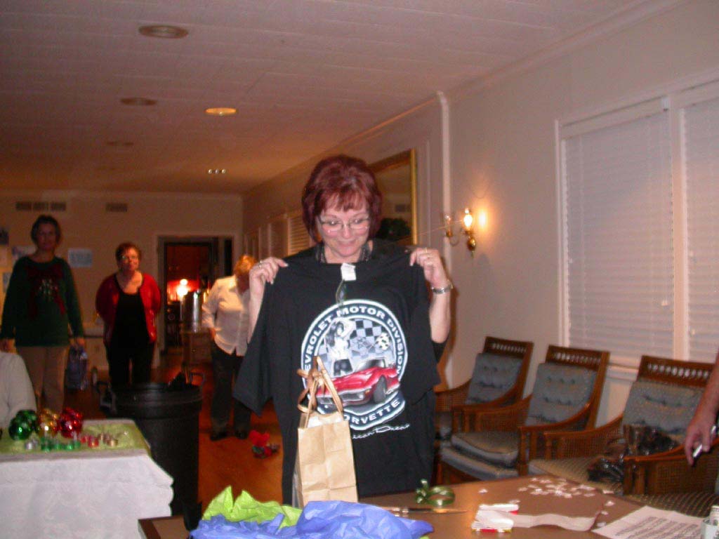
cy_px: 270
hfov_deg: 49.0
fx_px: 789
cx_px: 360
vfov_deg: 37.7
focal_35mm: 38
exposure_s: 1/60
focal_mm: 7.85
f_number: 2.6
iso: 200
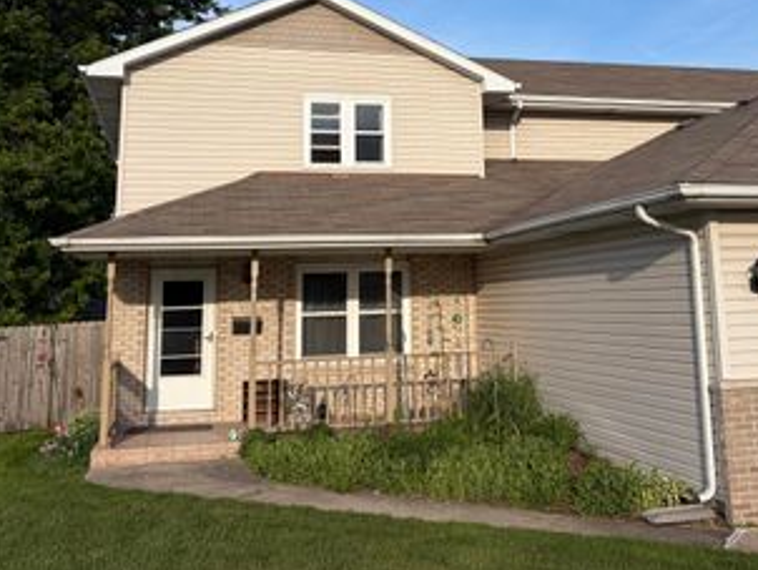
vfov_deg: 32.7
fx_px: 942
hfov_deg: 43.6
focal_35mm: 43
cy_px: 109
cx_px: 454
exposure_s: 1/3448
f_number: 1.6
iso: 50
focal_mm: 5.96
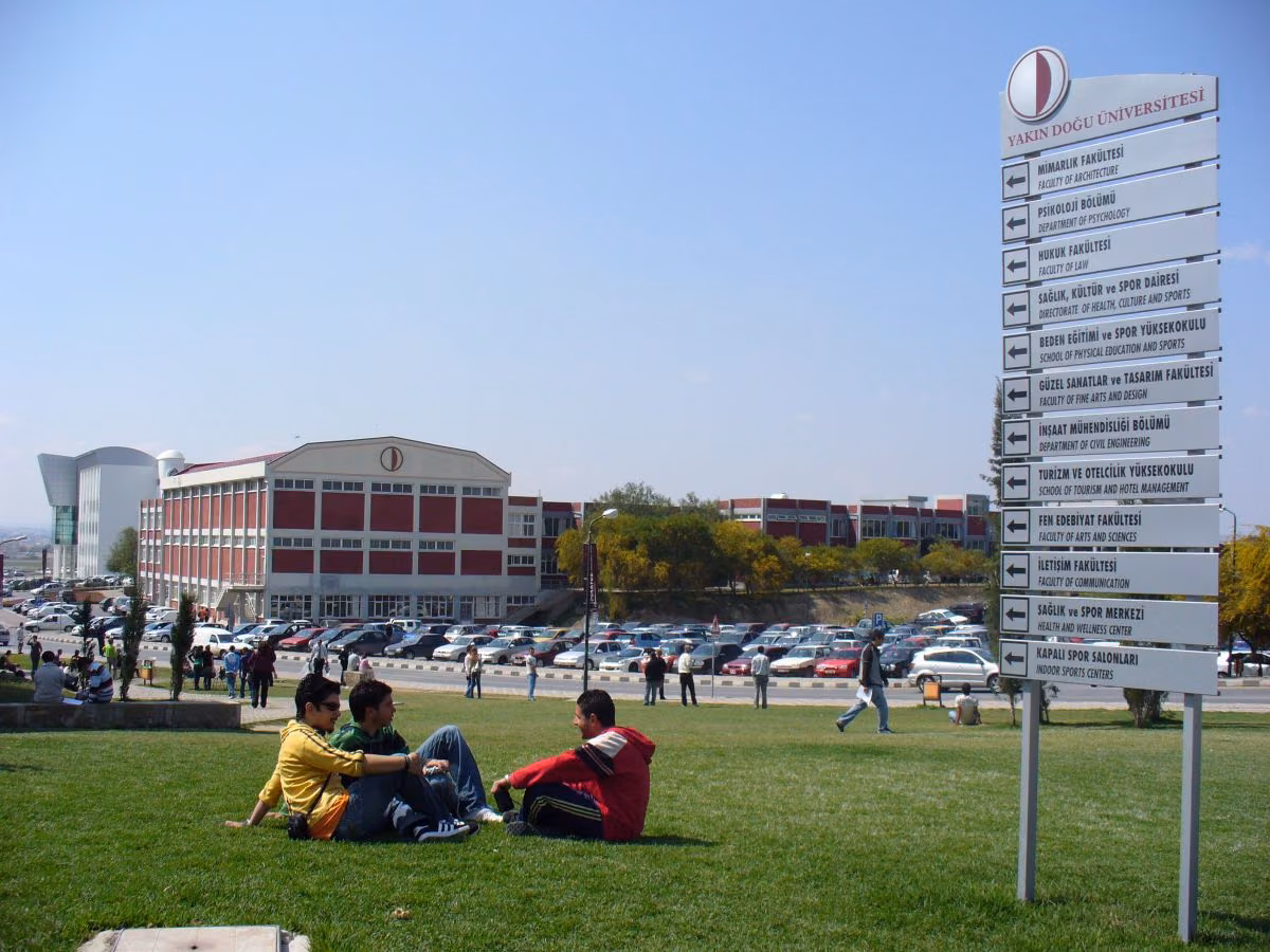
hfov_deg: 50.1
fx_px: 1357
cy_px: 476
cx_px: 635
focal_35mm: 37
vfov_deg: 38.7
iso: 80
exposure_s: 1/500
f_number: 5.6
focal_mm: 6.1
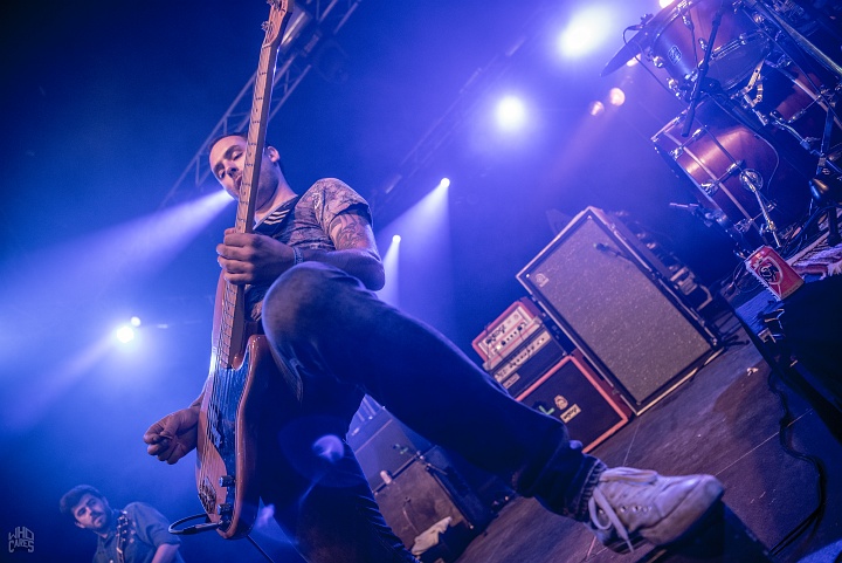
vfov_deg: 53.2
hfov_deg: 73.7
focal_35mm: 24
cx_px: 421
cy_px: 282
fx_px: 562
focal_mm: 24
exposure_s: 1/80
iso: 1000
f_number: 2.8
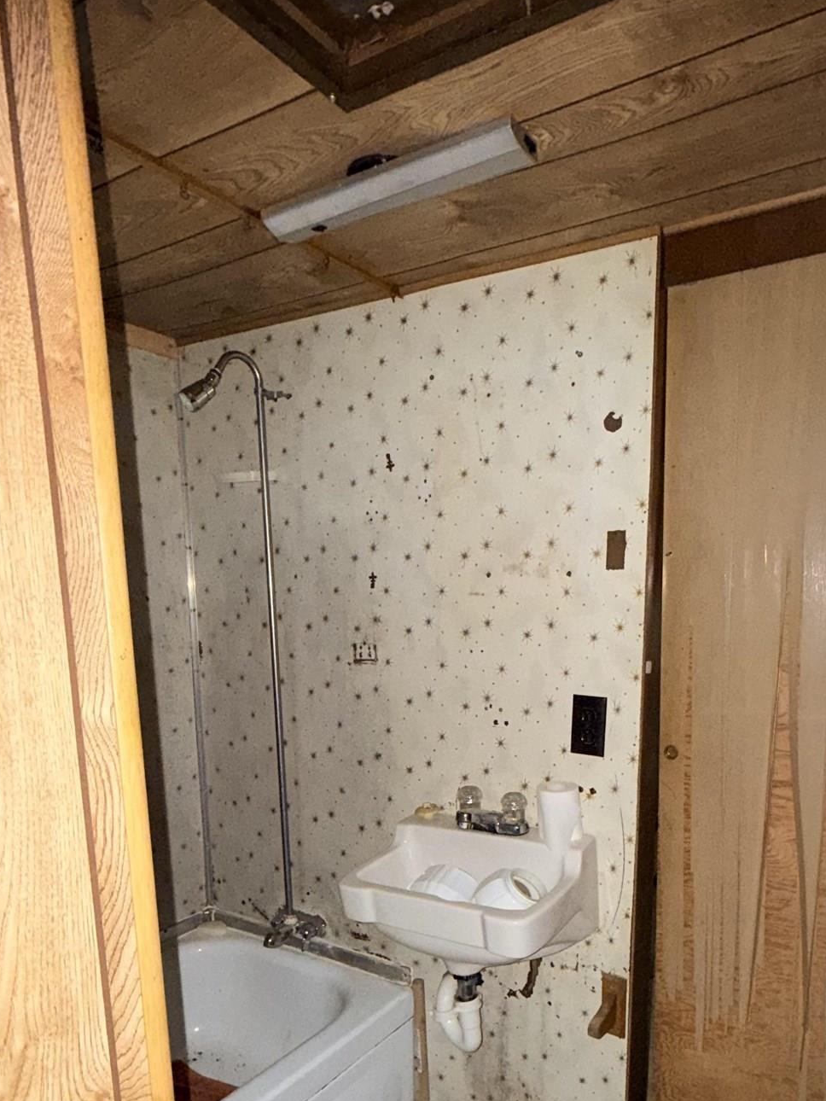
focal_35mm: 25
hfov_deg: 54.5
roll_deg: -0.1
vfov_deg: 67.5
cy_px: 735
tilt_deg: -9.4
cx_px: 499
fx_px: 795
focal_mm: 2.22
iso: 250
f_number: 2.2
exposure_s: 1/34
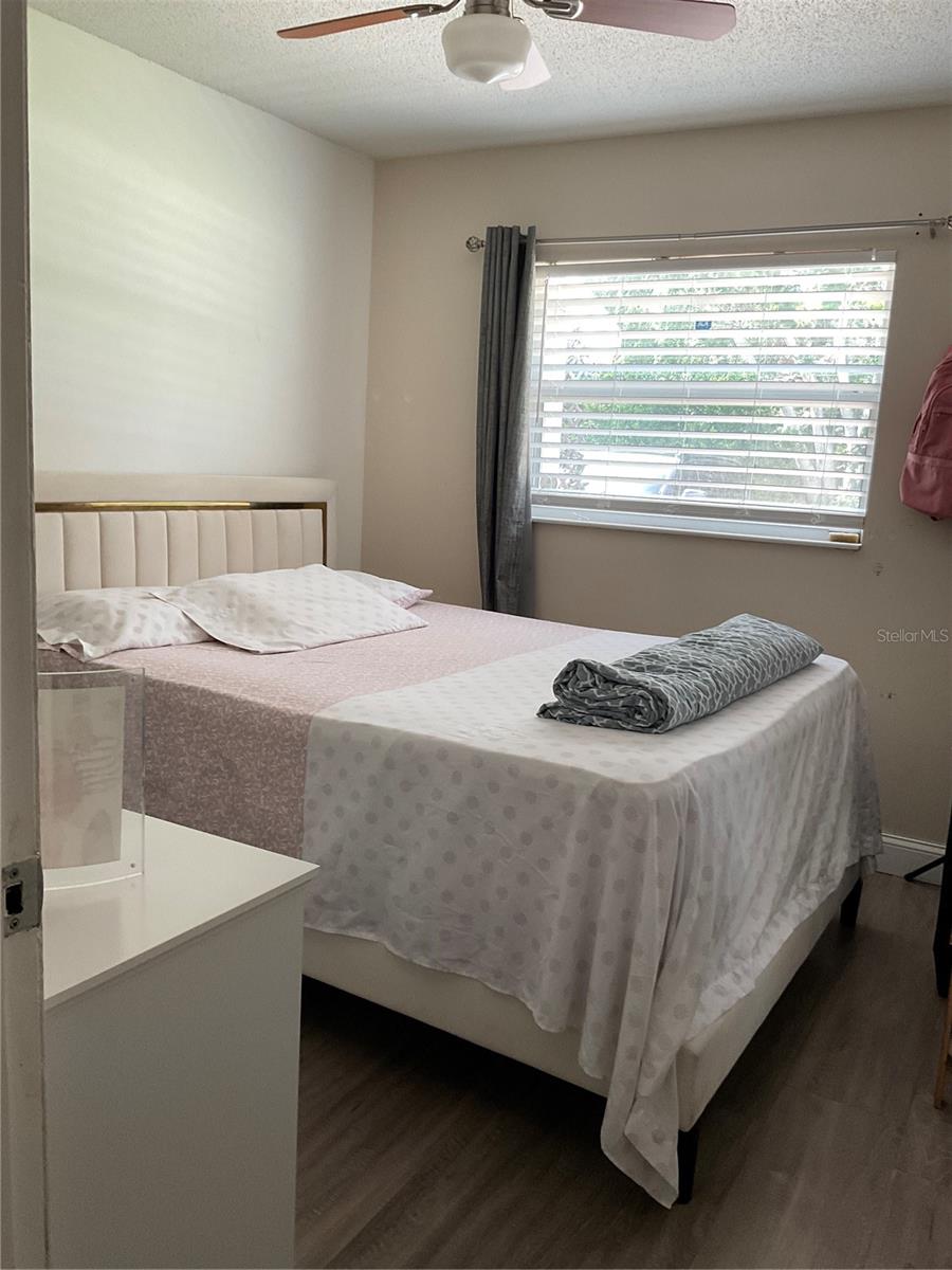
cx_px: 476
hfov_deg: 48.2
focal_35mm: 29
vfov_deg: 61.7
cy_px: 635
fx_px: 1063
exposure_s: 1/60
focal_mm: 3
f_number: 1.8
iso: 100
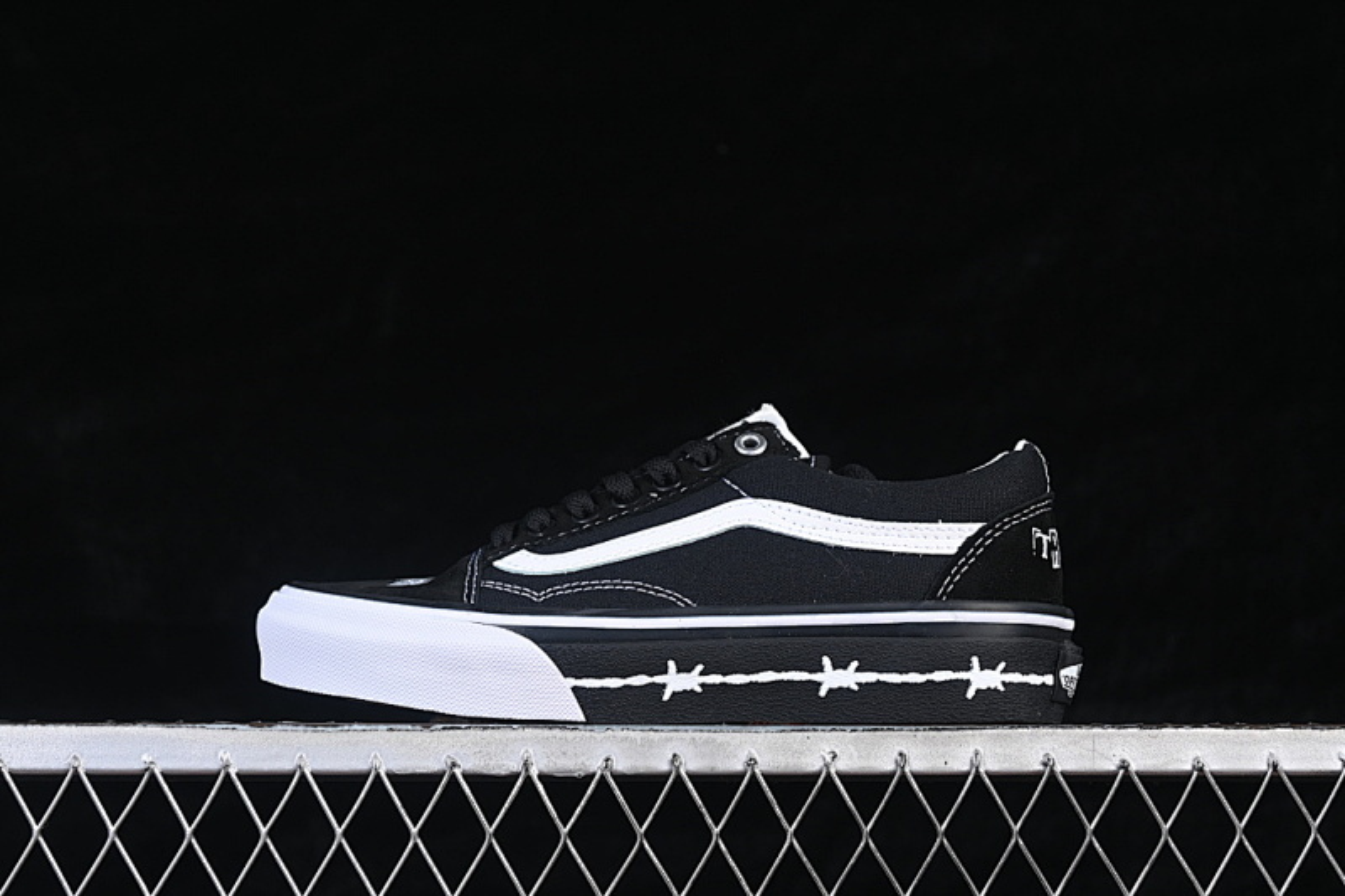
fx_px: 2801
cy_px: 448
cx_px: 672
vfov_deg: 18.2
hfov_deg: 27.0
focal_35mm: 75
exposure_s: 1/60
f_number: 6.3
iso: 160
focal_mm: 50
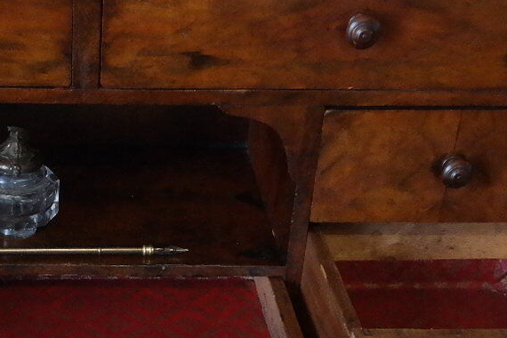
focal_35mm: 91
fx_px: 1281
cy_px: 431
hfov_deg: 21.9
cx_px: 65
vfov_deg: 14.4
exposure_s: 1/30
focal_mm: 20
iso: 3200
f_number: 7.1
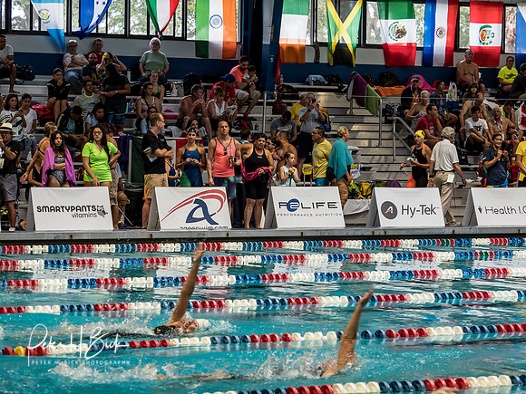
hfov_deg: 16.4
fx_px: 1823
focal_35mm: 120
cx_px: 263
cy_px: 197
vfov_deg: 12.3
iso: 1000
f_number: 3.5
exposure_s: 1/200
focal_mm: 60
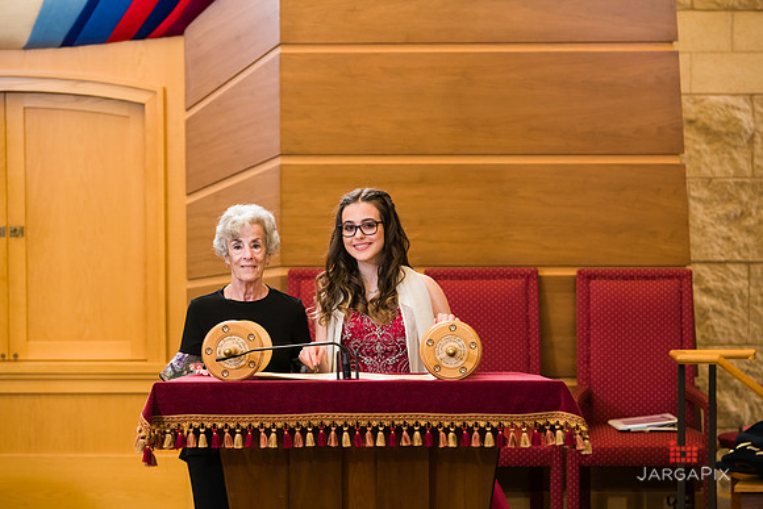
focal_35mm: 135
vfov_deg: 10.2
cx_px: 382
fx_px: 2862
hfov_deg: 15.2
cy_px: 254
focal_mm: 135
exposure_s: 1/200
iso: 1600
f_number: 5.6
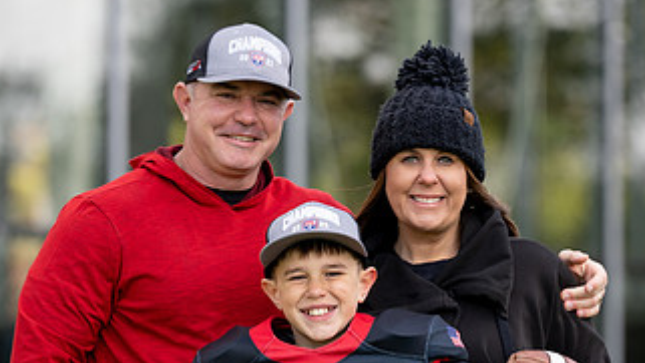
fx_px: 5117
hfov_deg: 7.2
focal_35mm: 299
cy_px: 332
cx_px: 319
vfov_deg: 4.1
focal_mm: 152
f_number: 2.8
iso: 100
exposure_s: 1/400
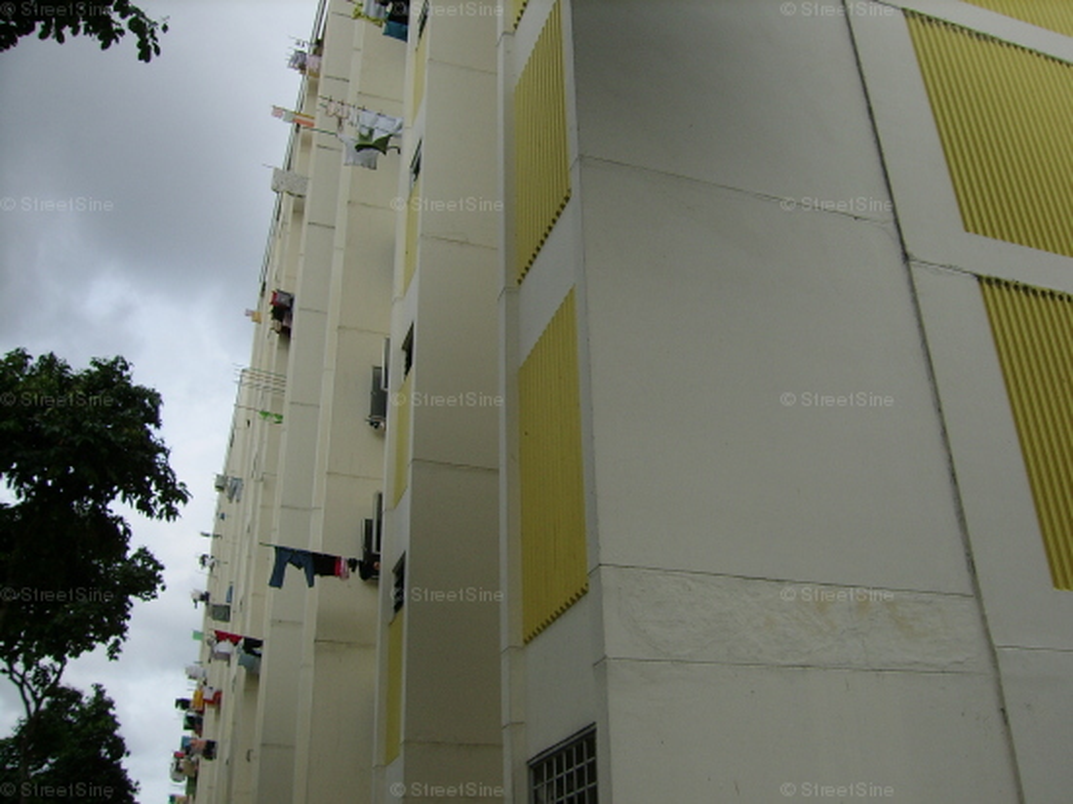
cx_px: 536
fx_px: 1084
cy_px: 402
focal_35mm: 35
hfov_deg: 52.6
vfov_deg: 40.7
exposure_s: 1/297
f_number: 5.8
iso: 50
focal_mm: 5.95
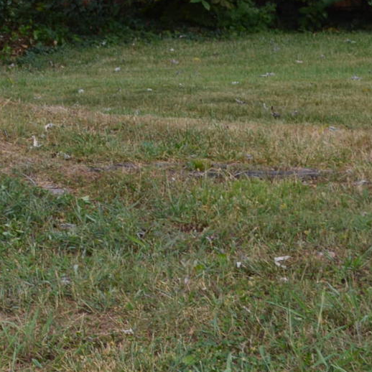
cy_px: -154
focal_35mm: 177
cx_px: -399
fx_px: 2152
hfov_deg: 9.2
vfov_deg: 9.6
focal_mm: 24
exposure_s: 1/125
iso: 100
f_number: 5.6
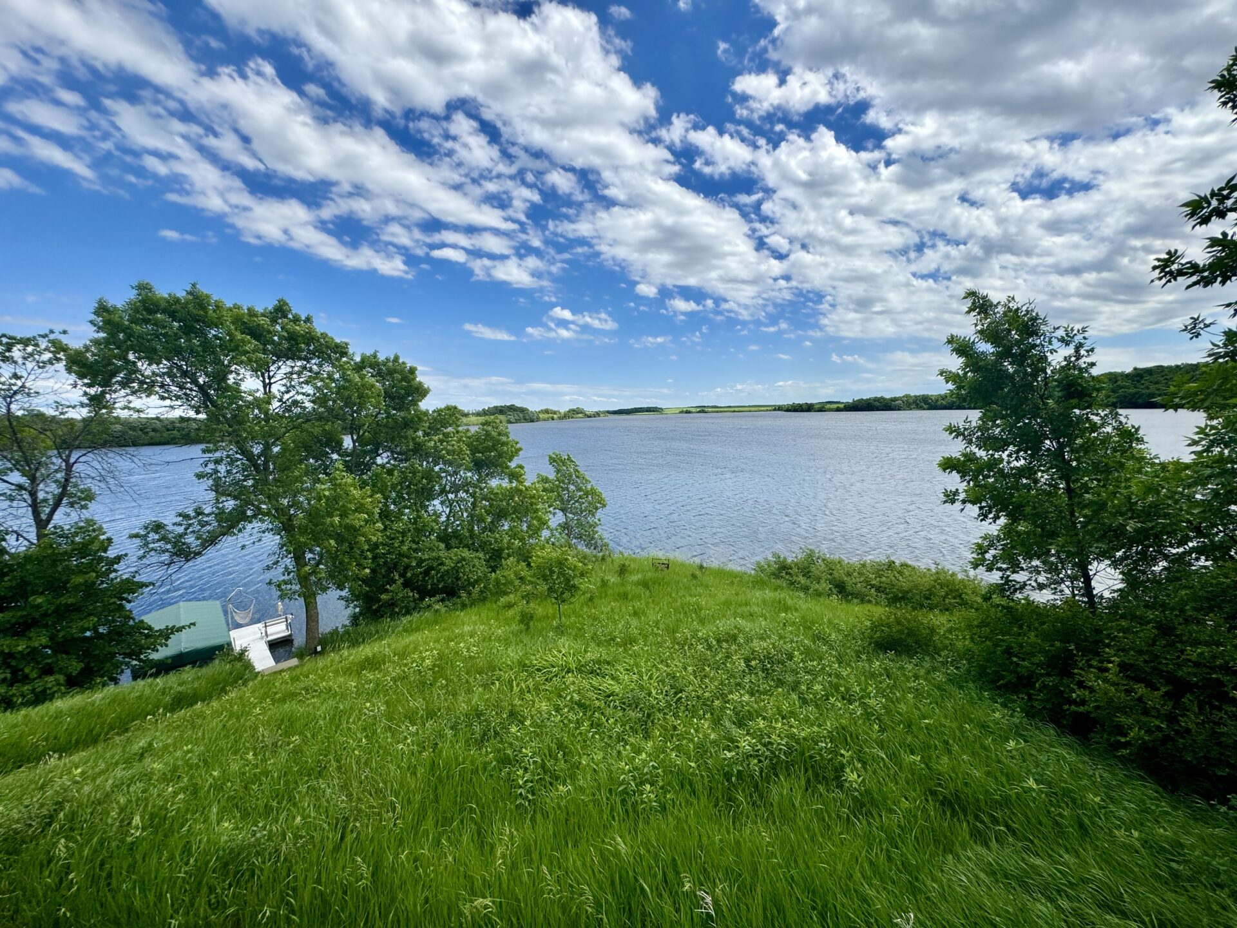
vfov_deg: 85.7
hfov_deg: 102.1
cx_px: 618
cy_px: 464
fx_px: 500
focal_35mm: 14
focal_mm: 2.22
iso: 50
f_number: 2.2
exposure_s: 1/2273
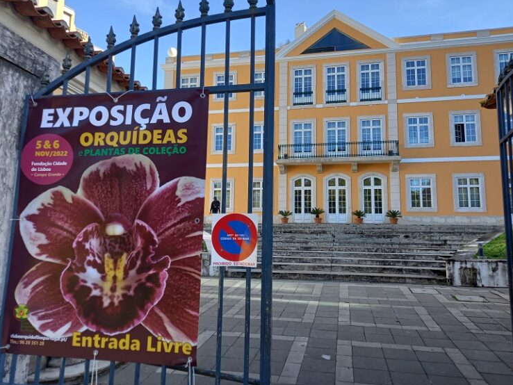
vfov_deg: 53.1
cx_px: 266
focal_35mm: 26
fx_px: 385
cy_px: 188
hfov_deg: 67.3
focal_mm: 4.6
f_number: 2
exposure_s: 1/137
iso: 25
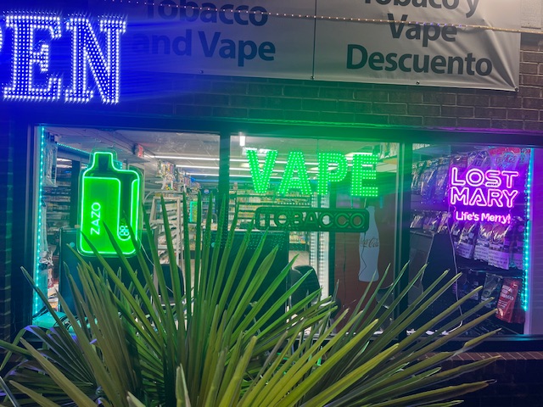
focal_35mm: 26
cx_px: 272
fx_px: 408
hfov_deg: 67.3
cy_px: 204
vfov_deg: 53.1
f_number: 1.6
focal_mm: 5.1
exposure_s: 1/60
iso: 80
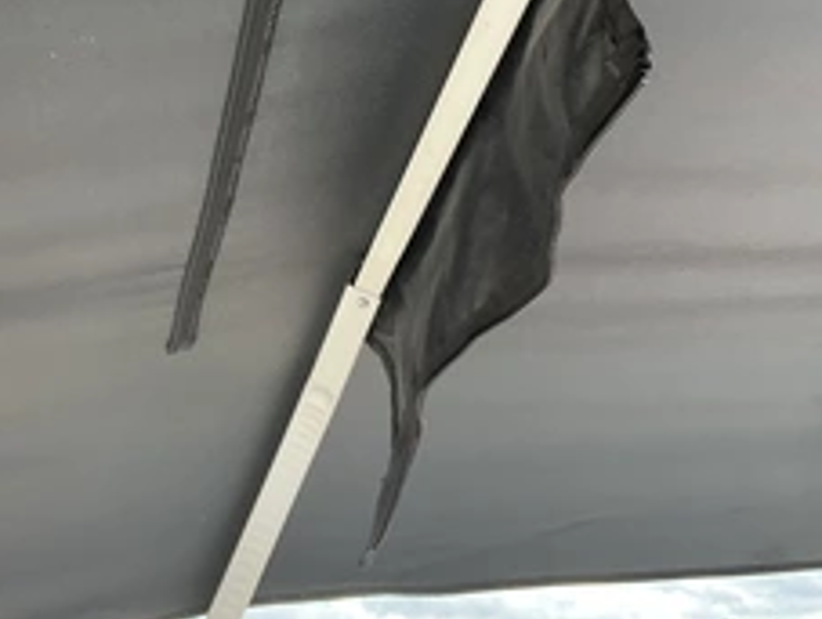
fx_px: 1213
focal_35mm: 51
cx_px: 344
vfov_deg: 28.3
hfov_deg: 37.3
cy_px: 167
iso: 32
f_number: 1.8
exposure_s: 1/172
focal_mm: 3
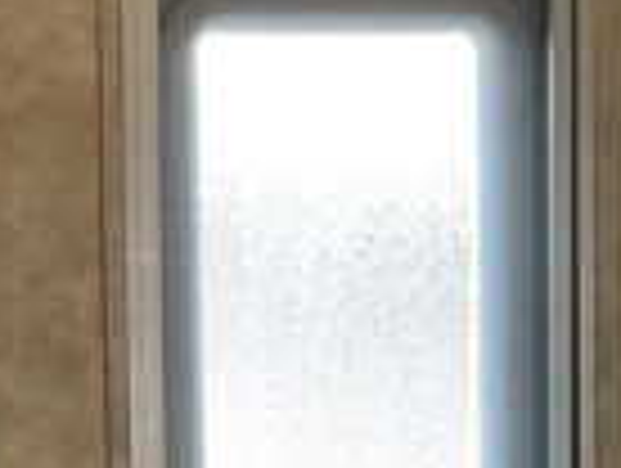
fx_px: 1510
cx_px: -238
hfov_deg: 20.7
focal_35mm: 84
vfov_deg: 17.6
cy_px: 220
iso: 64
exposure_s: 1/105
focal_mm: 3
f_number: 1.8
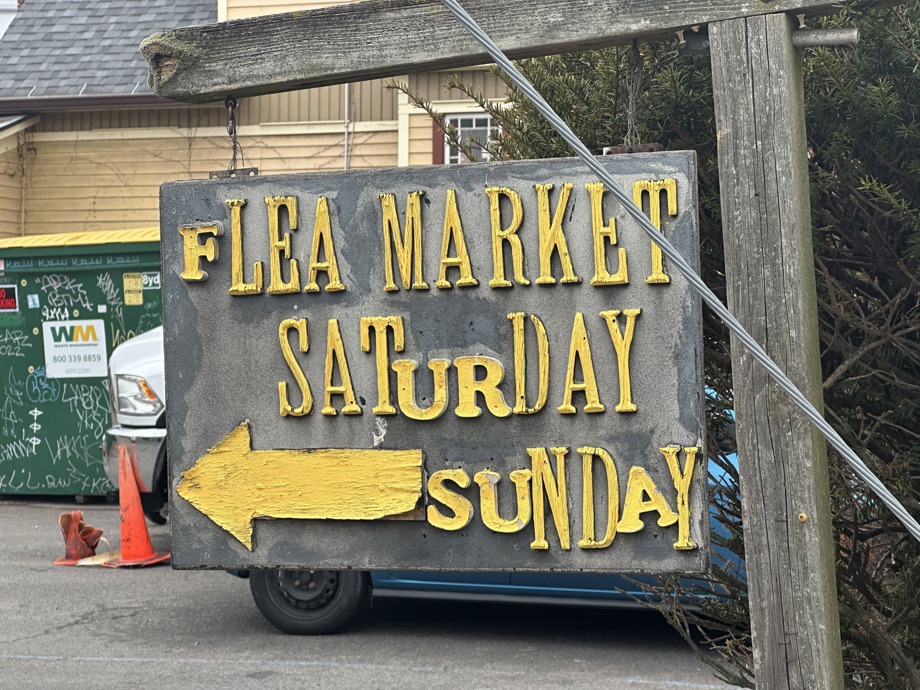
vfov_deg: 19.1
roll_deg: -1.2
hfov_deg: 25.3
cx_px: 460
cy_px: 345
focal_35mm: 77
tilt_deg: +2.3
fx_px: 2046
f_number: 2.8
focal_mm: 9
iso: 50
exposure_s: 1/99
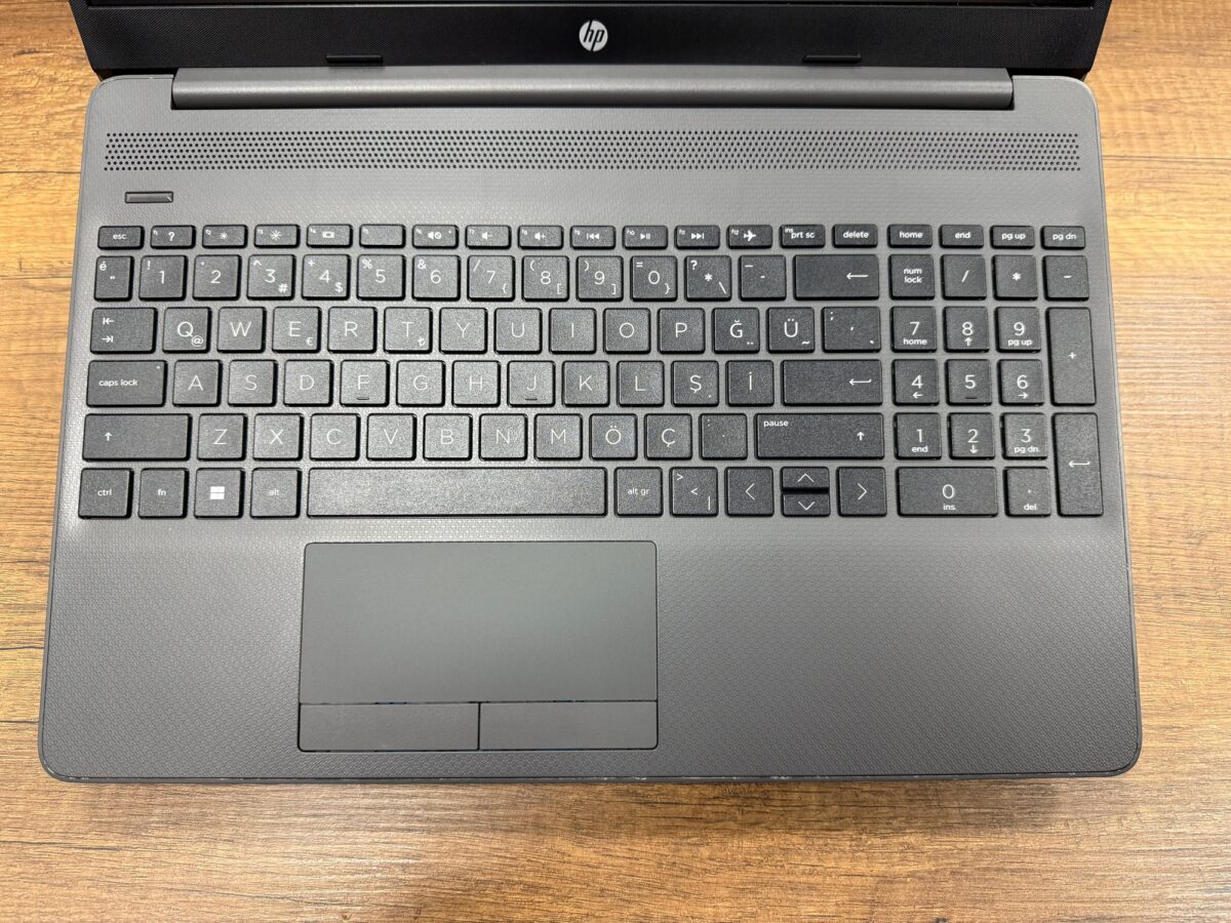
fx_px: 853
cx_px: 616
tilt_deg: -65.7
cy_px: 462
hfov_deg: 71.6
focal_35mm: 24
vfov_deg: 56.8
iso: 200
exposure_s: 1/50
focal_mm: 6.76
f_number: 1.78
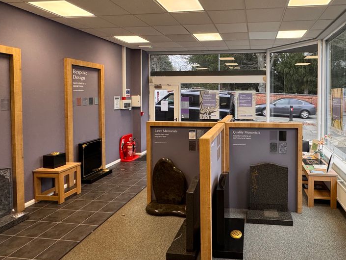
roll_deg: +0.0
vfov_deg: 60.4
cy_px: 100
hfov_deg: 73.8
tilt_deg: -0.1
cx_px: 233
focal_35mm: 22
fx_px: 220
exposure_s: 1/100
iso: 160
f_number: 2.2
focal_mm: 2.22
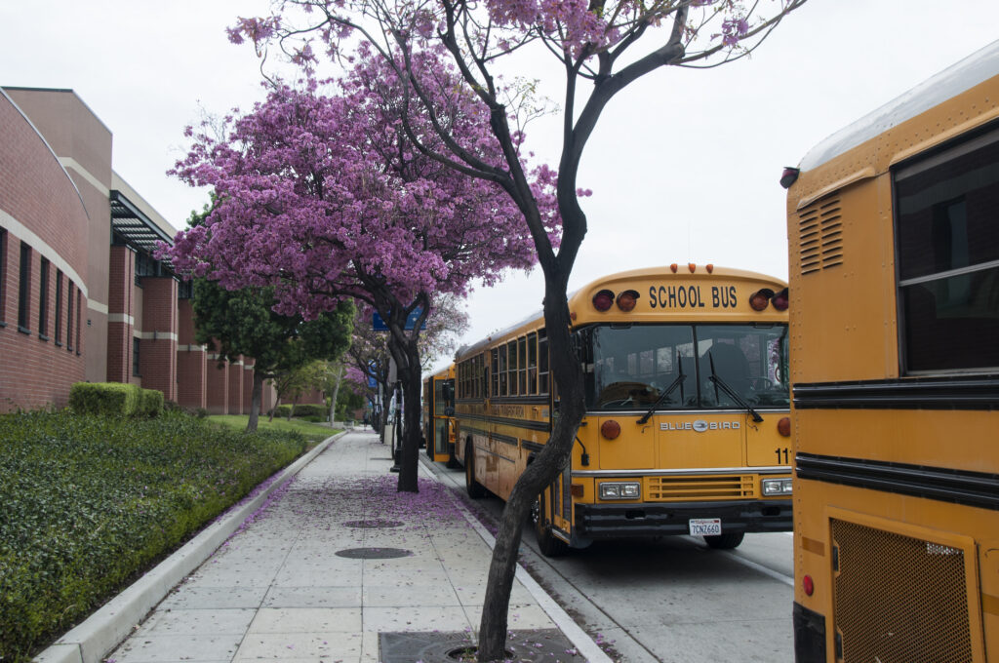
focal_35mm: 36
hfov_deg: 53.2
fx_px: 998
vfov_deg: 36.8
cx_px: 500
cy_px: 332
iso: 200
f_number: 9
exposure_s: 1/125
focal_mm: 24
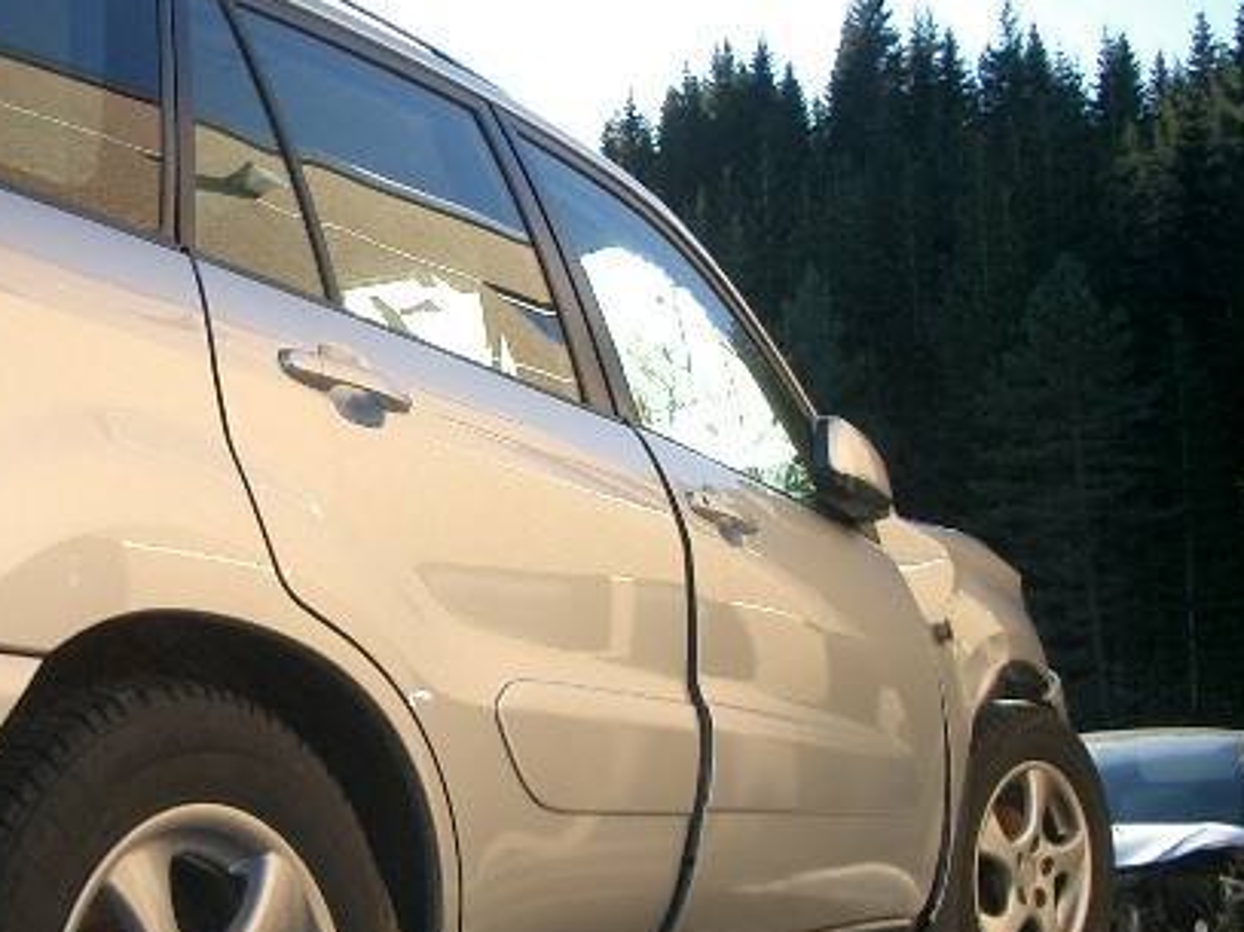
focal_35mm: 55
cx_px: 303
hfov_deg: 34.2
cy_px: 587
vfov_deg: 26.5
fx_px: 1976
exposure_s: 1/320
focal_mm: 5.8
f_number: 2.6
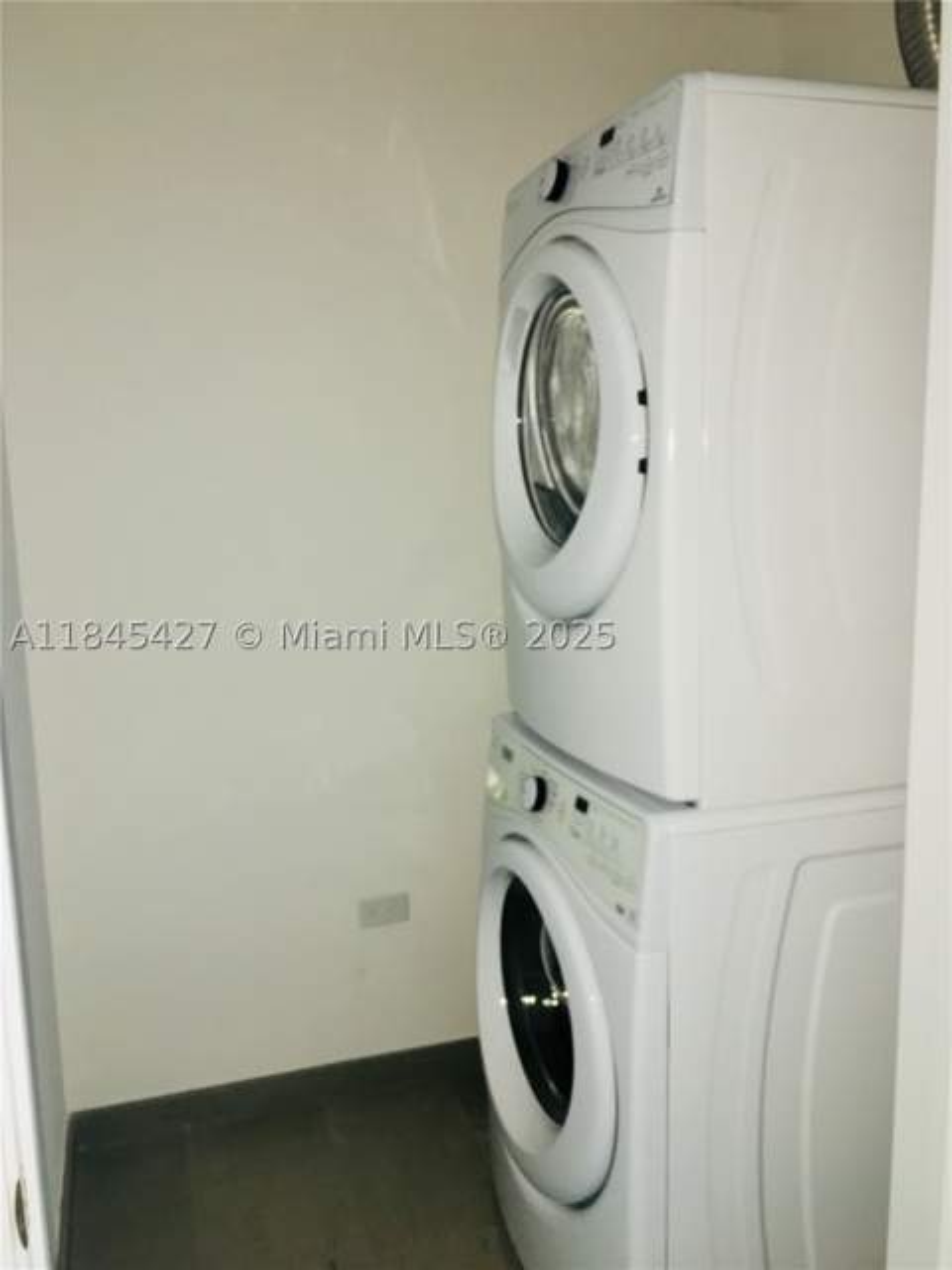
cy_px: 635
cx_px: 476
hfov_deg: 48.2
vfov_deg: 61.7
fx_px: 1063
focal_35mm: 29
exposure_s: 1/16
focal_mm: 4.15
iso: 100
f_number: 2.2
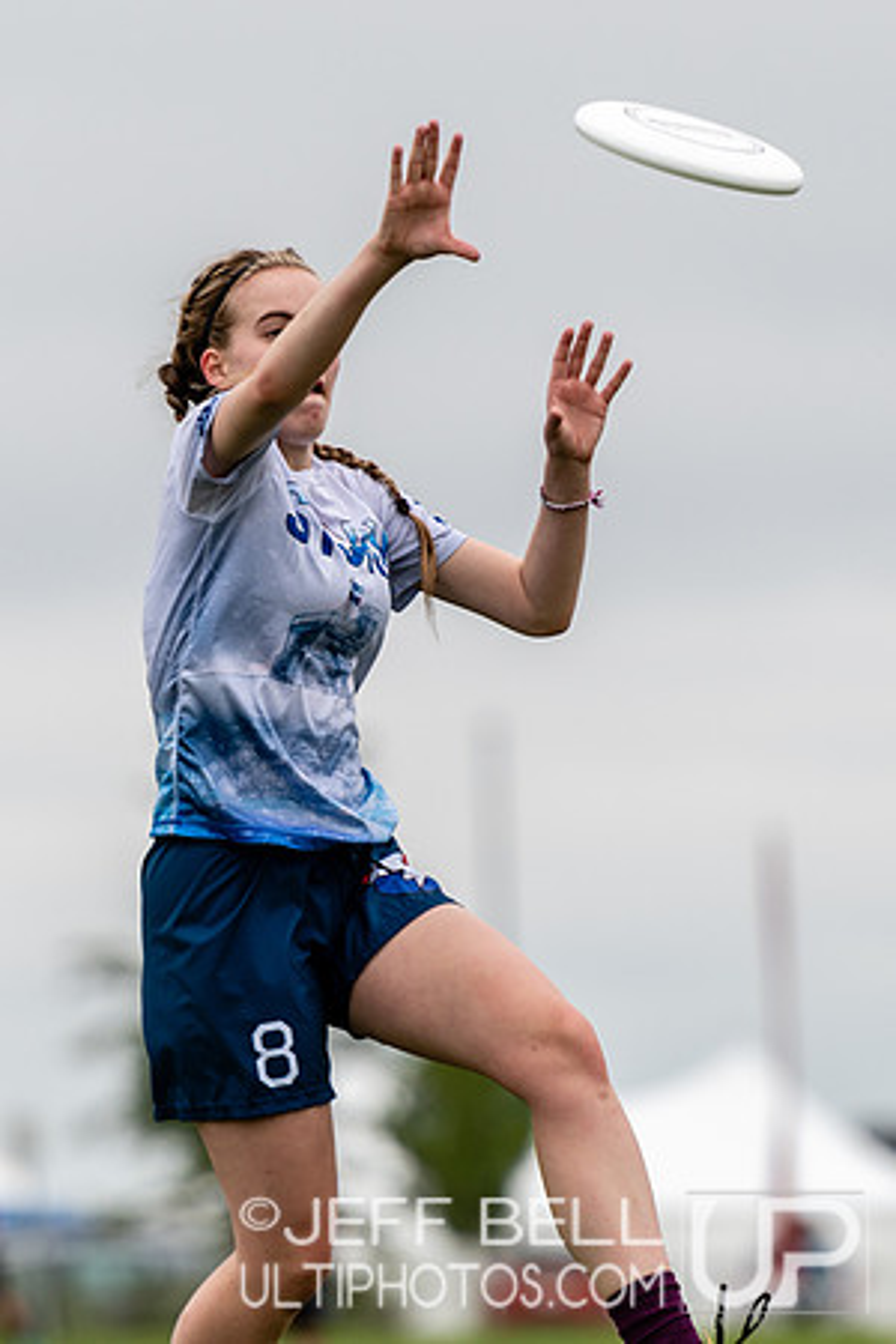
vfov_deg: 4.6
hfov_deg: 3.1
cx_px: 448
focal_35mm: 450
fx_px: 16799
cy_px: 672
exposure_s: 1/1000
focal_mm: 200
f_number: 2.8
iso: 160
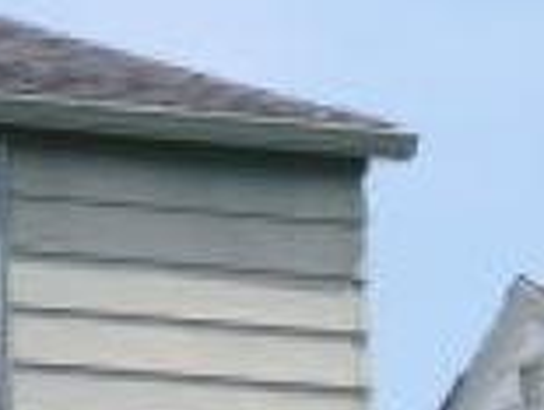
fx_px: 4048
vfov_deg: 5.7
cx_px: -969
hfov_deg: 7.0
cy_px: 752
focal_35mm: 257
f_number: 3.9
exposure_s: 1/800
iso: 100
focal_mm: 6.9
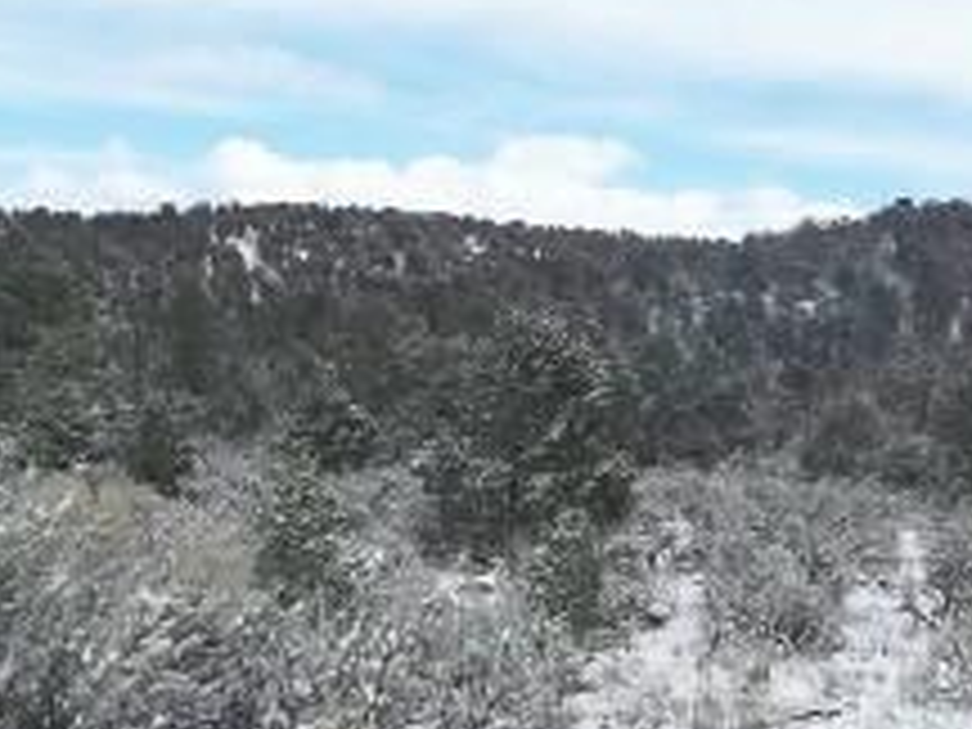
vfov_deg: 29.1
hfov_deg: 37.8
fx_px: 1404
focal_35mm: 50
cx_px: 639
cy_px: 324
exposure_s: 1/250
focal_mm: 4.9
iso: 80
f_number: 8.9
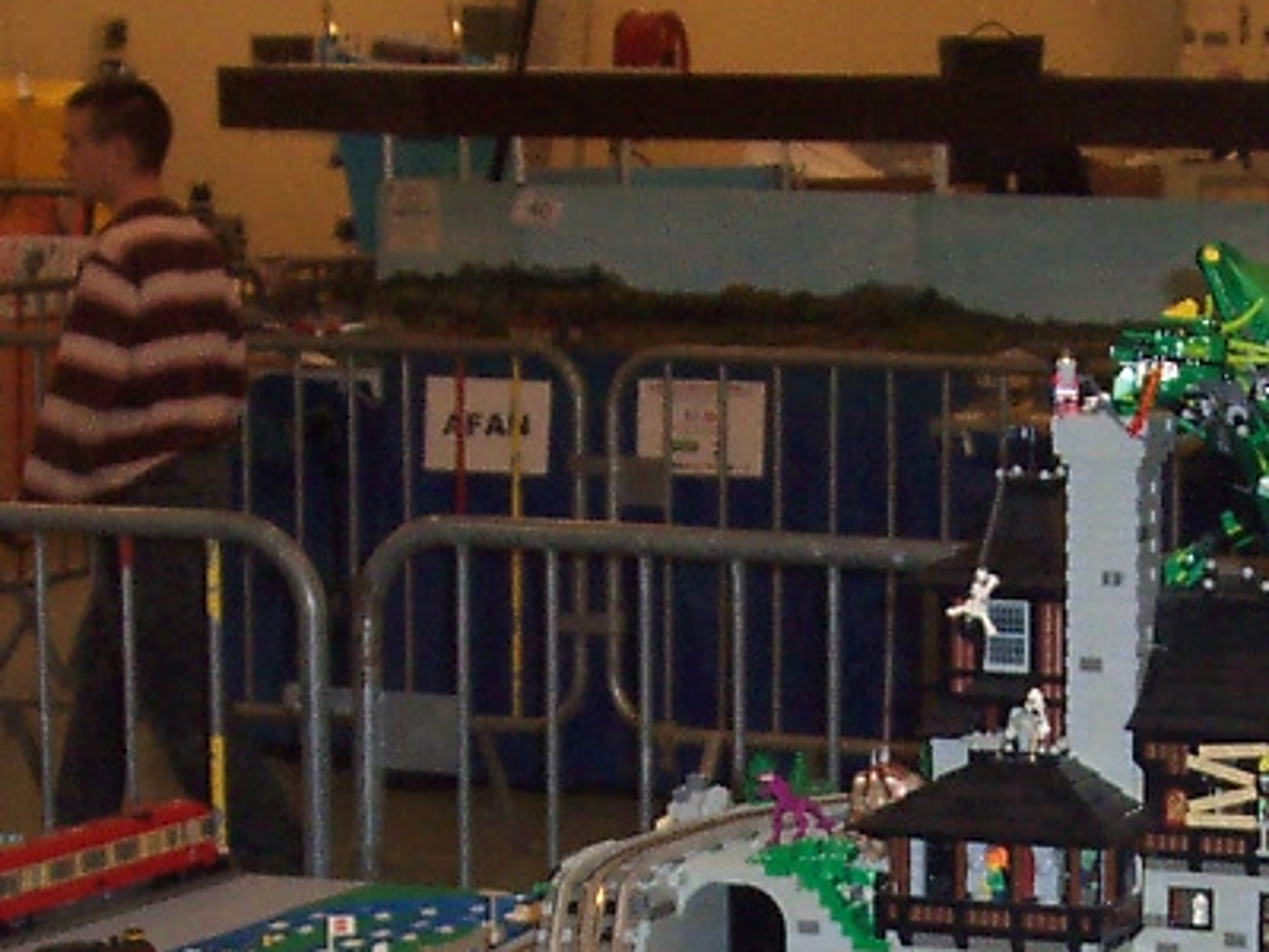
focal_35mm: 138
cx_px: 990
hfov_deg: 14.2
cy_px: 1231
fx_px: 5059
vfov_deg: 10.5
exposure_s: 1/60
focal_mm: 7
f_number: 3
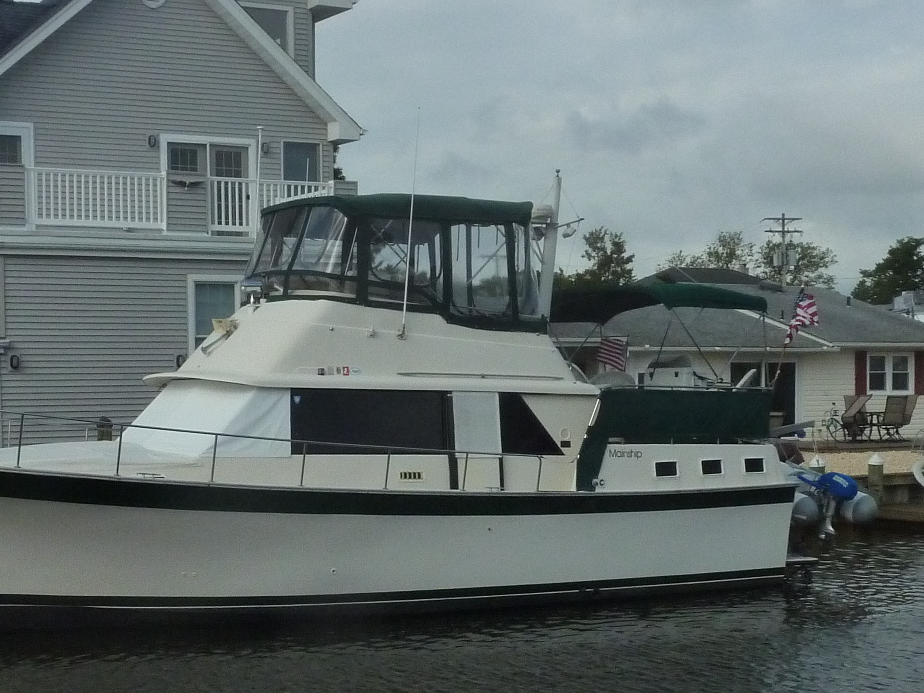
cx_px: 339
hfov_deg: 30.6
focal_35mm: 63
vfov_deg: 23.1
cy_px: 485
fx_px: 1682
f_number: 6.3
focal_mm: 5.3
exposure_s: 1/2000
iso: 400
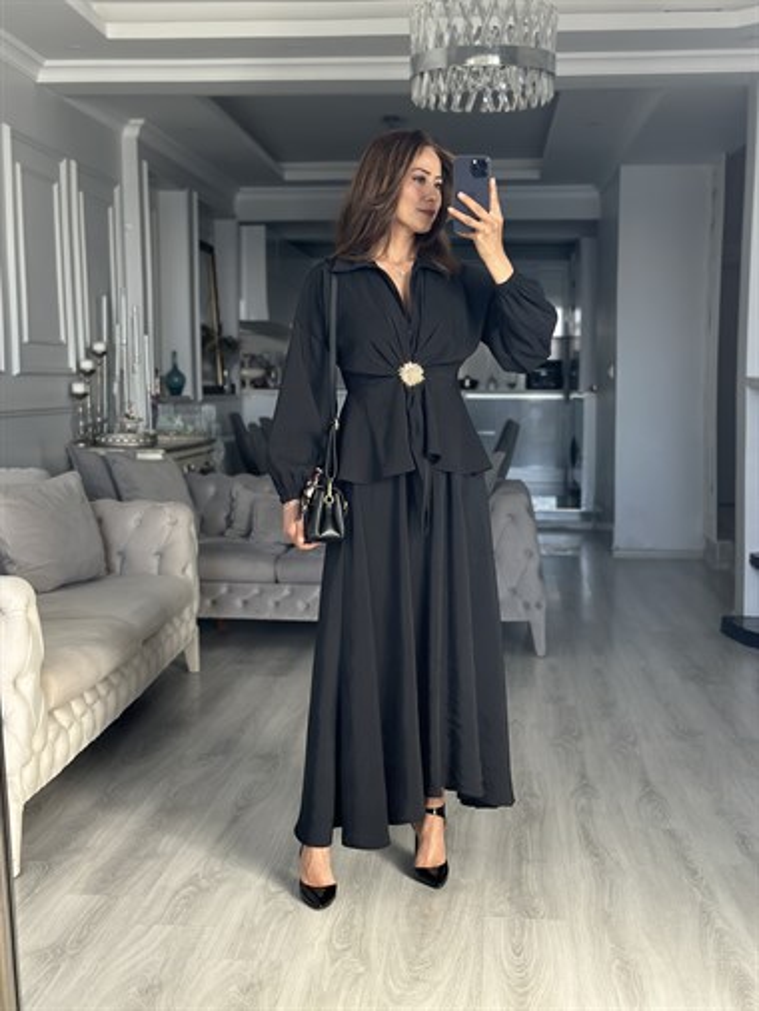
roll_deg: +1.1
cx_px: 380
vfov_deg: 39.6
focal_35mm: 48
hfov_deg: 30.3
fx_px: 1402
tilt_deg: -20.5
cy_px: 506
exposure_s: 1/137
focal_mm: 6.86
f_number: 1.78
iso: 64
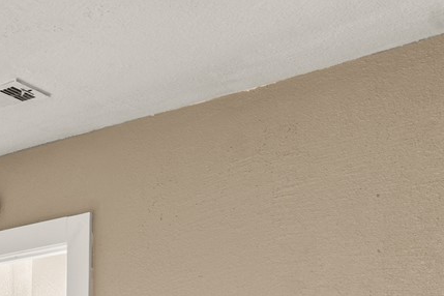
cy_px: 492
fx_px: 999
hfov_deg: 20.2
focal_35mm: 81
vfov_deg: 15.1
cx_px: -287
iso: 200
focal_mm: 16
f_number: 9
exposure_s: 2.5
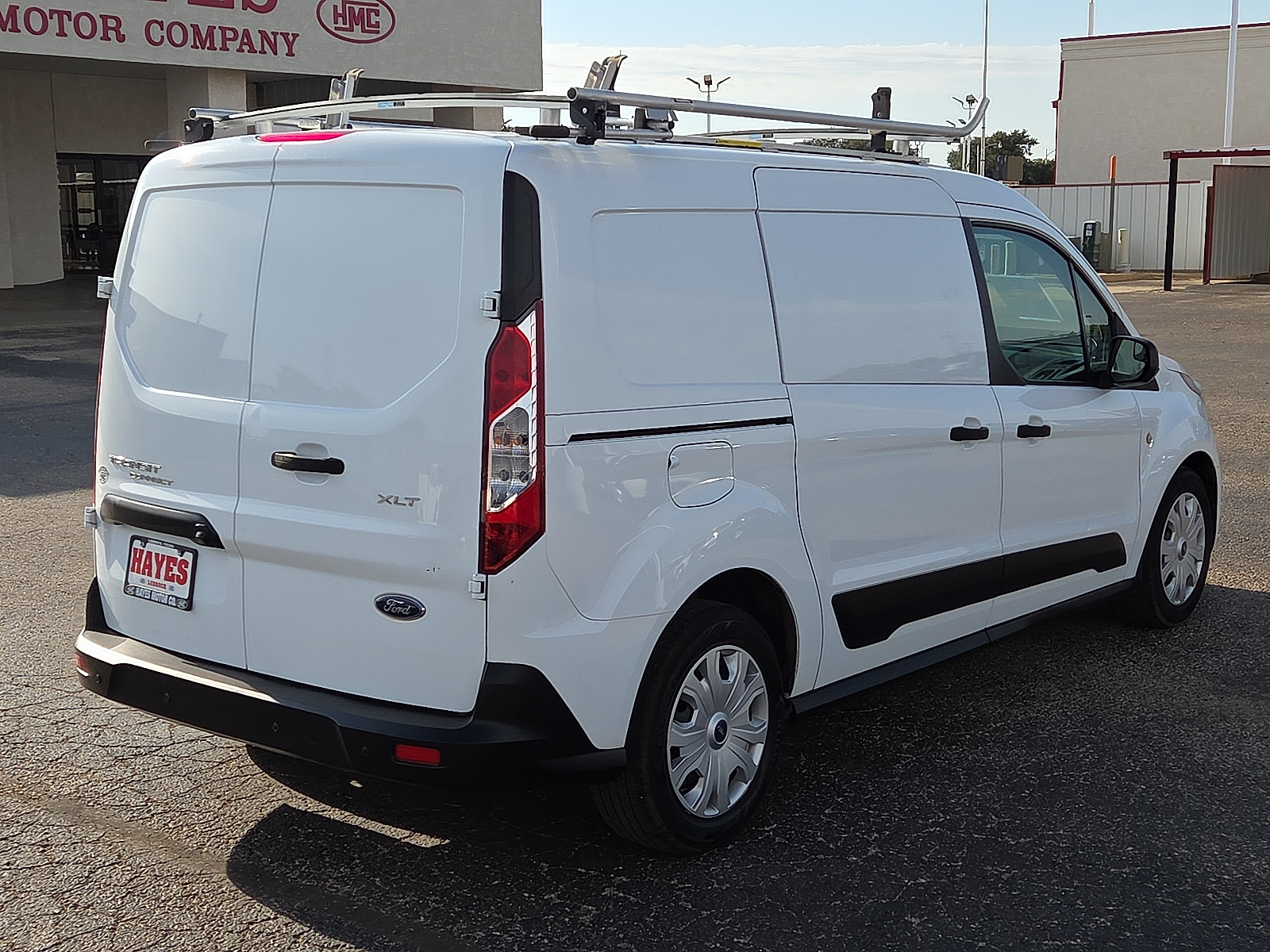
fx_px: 1724
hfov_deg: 40.4
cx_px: 635
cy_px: 476
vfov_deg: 30.9
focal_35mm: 47
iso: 77
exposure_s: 1/5000
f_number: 1.8
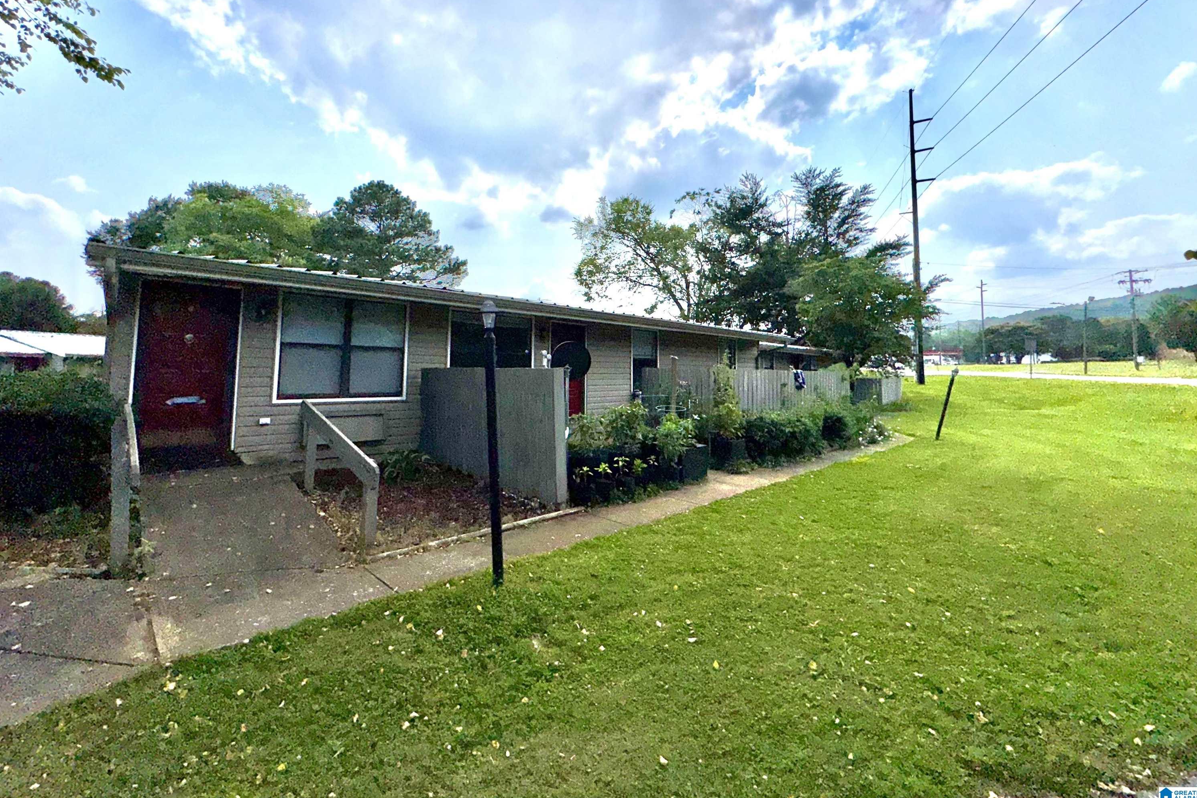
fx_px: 499
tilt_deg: +3.7
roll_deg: -1.3
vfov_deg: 76.9
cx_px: 590
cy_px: 343
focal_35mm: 15
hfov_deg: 100.4
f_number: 2.2
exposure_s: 1/11905
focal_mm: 2.22
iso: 32
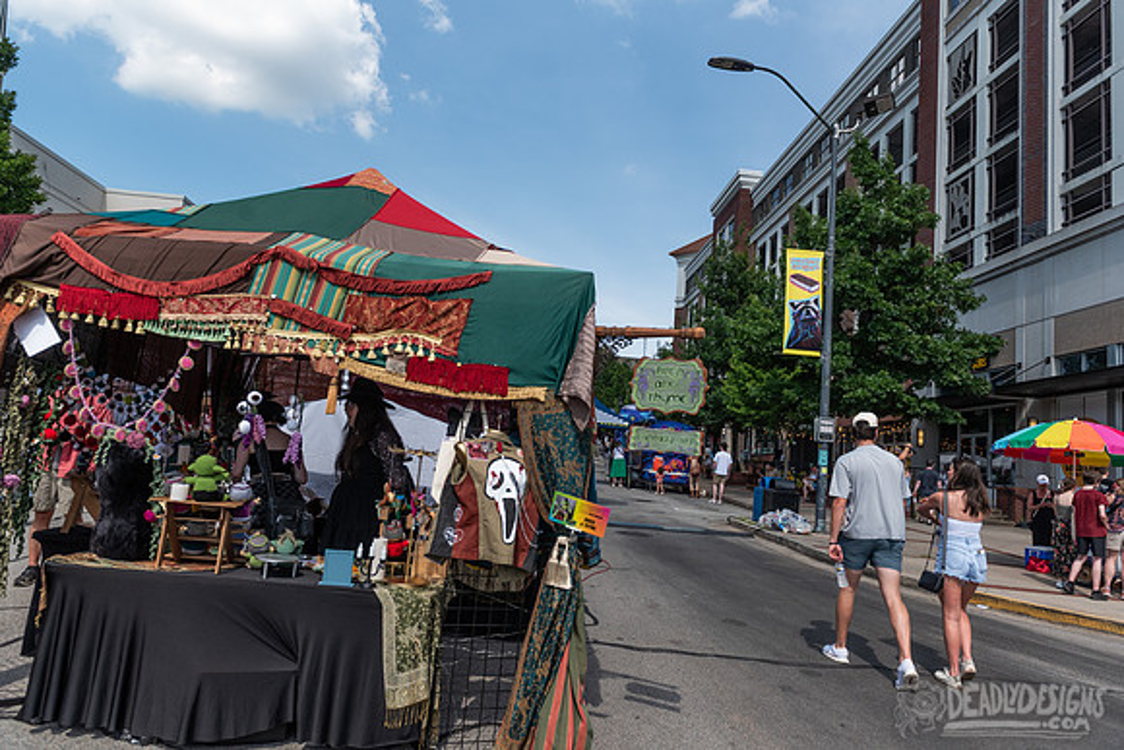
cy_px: 375
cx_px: 562
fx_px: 749
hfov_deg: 73.7
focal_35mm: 24
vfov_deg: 53.2
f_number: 5
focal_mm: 24
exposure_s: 1/1600
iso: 200
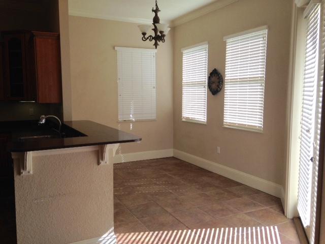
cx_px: 162
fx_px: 310
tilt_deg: -6.5
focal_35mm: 33
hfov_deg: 55.4
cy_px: 122
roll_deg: +0.4
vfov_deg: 42.9
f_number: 2.4
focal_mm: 4.12
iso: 50
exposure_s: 1/147
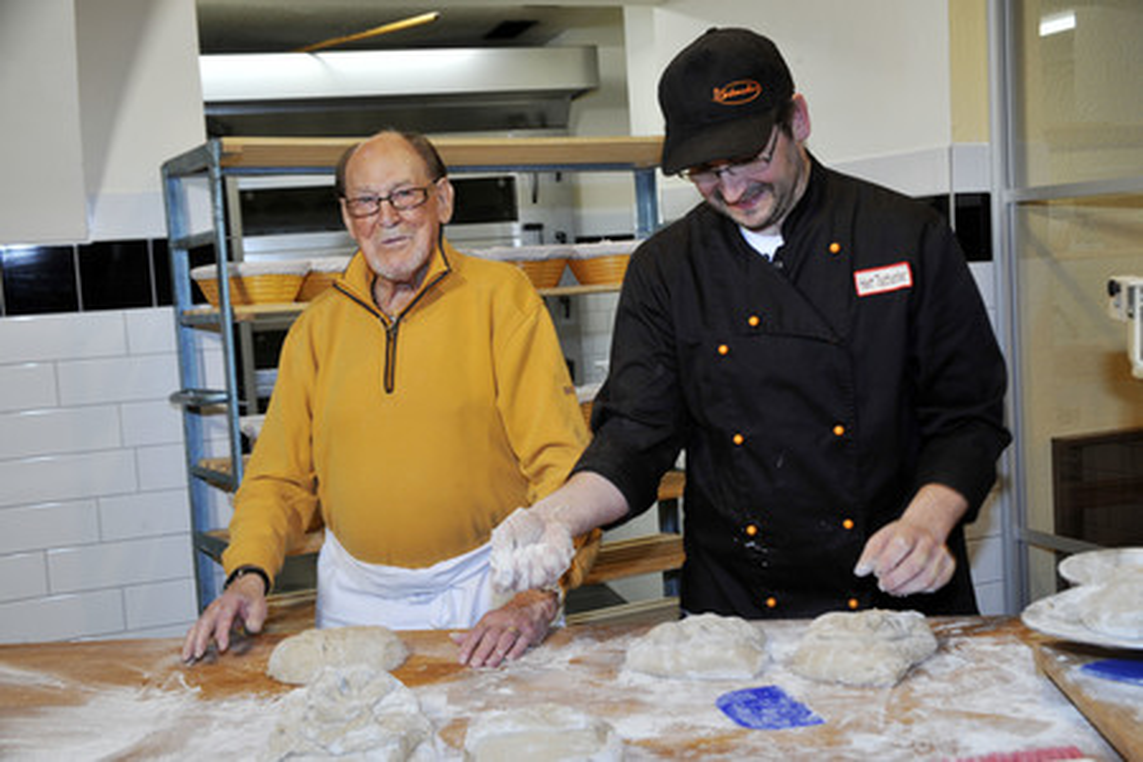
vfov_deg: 28.1
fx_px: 1524
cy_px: 381
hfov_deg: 41.1
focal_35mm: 48
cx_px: 572
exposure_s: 1/50
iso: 1000
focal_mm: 48
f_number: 7.1
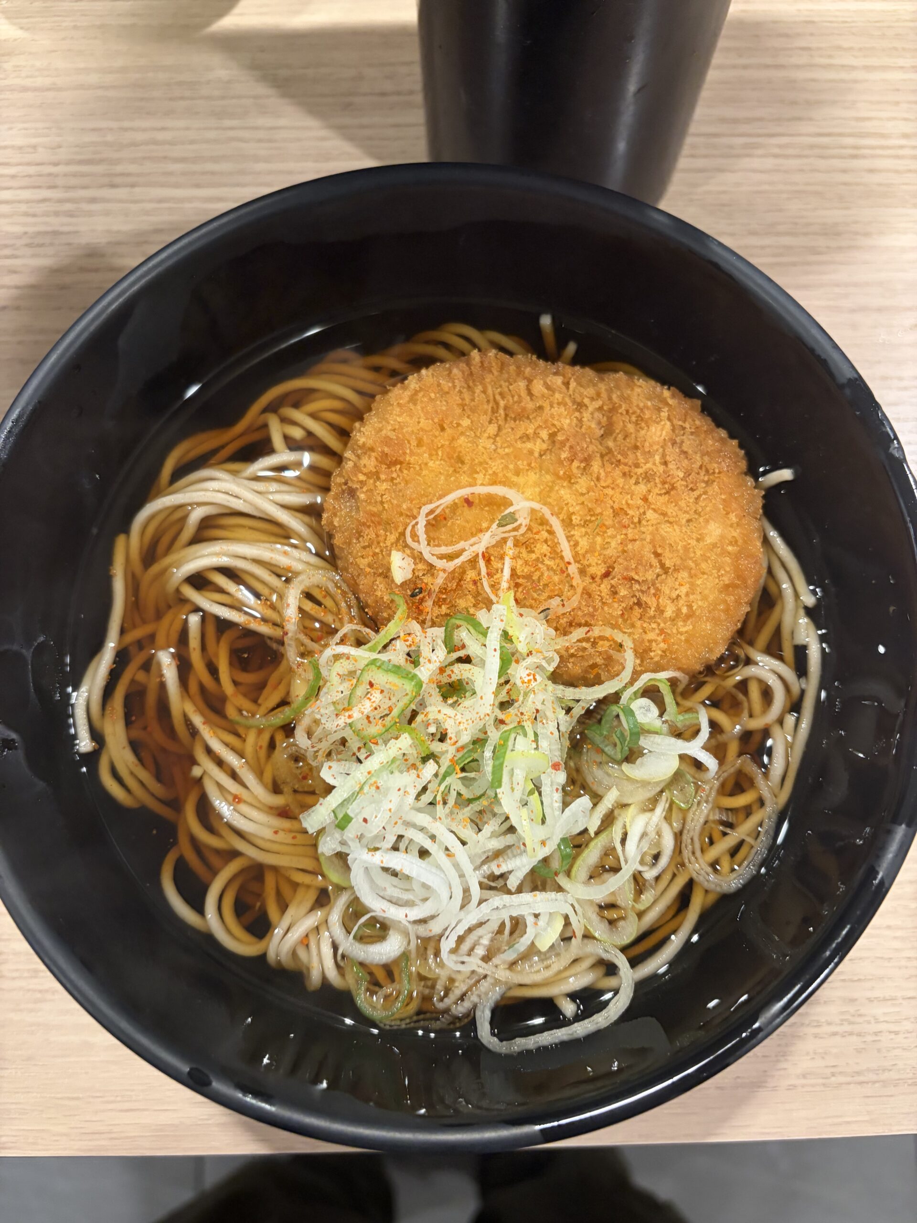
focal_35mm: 26
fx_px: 918
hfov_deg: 53.1
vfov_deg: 67.3
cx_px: 458
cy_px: 612
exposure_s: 1/50
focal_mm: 5.96
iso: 250
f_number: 1.6
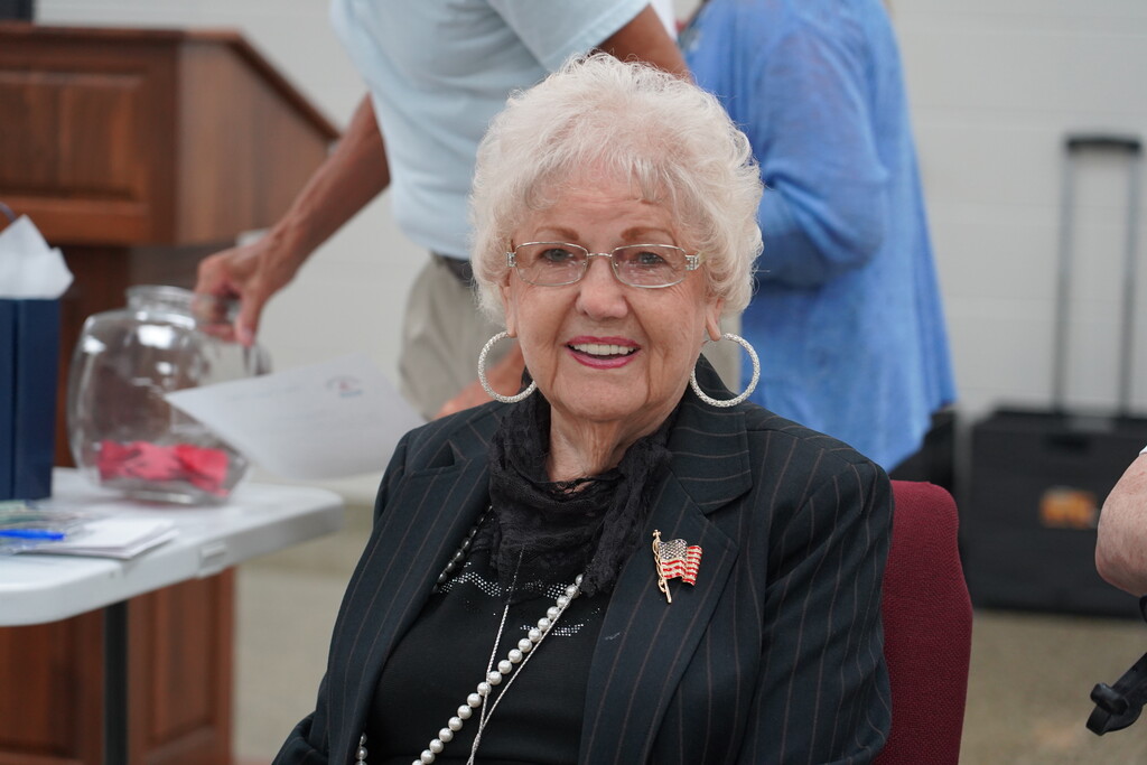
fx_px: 3346
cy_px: 382
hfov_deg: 19.5
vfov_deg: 13.0
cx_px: 574
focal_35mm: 105
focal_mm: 105
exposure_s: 1/160
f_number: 4
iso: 2000
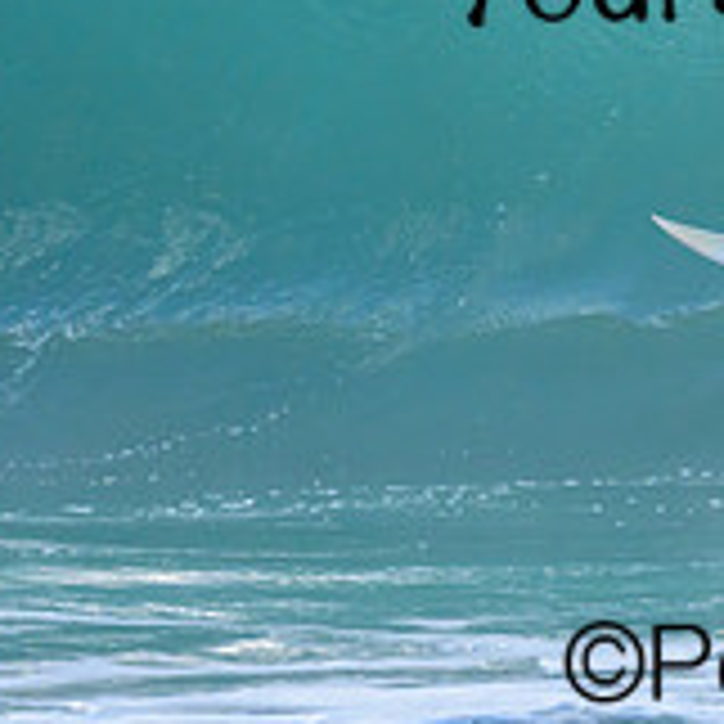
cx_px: 913
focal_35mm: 2444
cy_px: -83
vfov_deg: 0.7
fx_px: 57832
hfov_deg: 0.7
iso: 1250
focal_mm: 800
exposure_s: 1/2500
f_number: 6.3
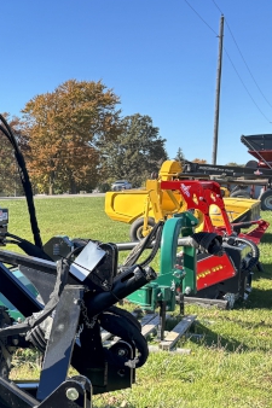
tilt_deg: -5.1
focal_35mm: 64
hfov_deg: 18.6
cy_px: 264
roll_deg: +1.3
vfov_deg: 31.2
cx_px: -141
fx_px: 726
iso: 50
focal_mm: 5.96
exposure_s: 1/641
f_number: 1.6
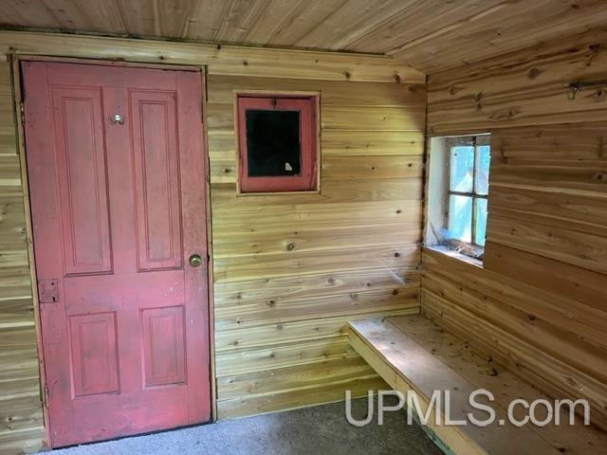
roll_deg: +0.7
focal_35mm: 26
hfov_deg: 67.3
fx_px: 456
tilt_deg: -8.9
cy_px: 228
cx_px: 304
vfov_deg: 53.1
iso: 500
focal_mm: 5.7
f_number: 1.5
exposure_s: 1/48
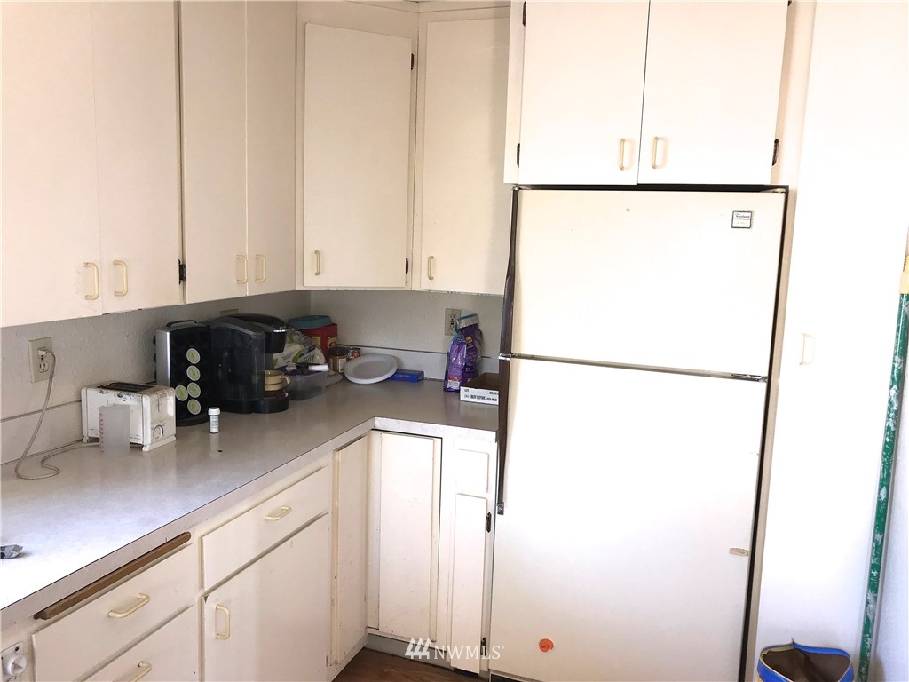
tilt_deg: -8.4
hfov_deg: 63.4
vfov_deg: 49.7
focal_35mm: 28
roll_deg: -2.0
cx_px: 454
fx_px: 735
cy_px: 341
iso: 20
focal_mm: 3.99
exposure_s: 1/31
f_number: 1.8
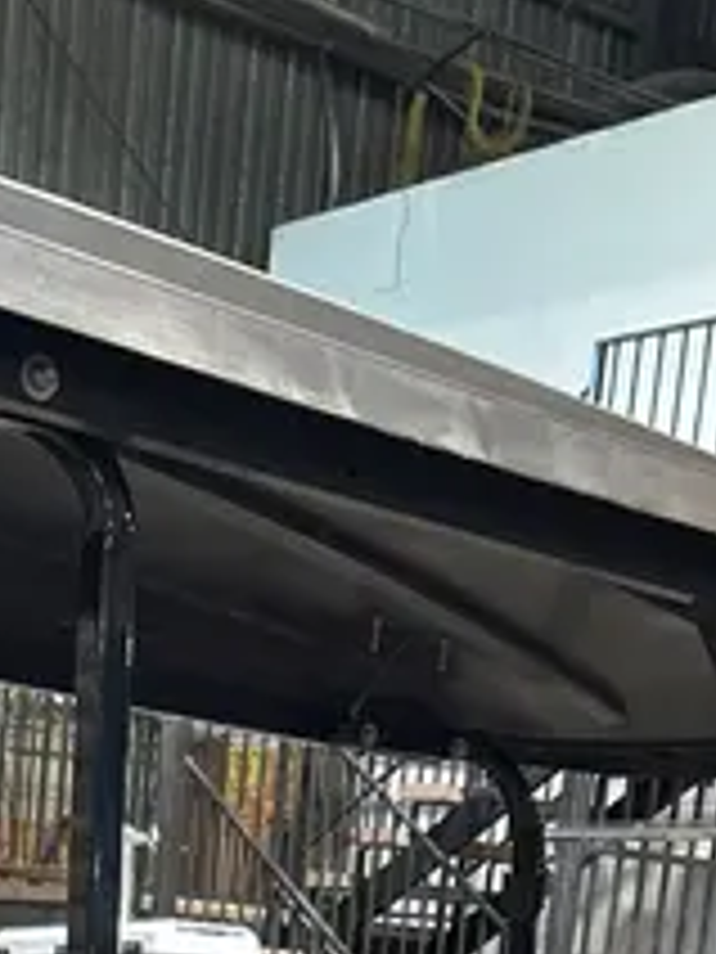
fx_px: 2482
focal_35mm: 90
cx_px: 153
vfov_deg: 18.8
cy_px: 1496
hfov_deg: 16.3
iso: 400
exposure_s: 1/60
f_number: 1.5
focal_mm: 5.7
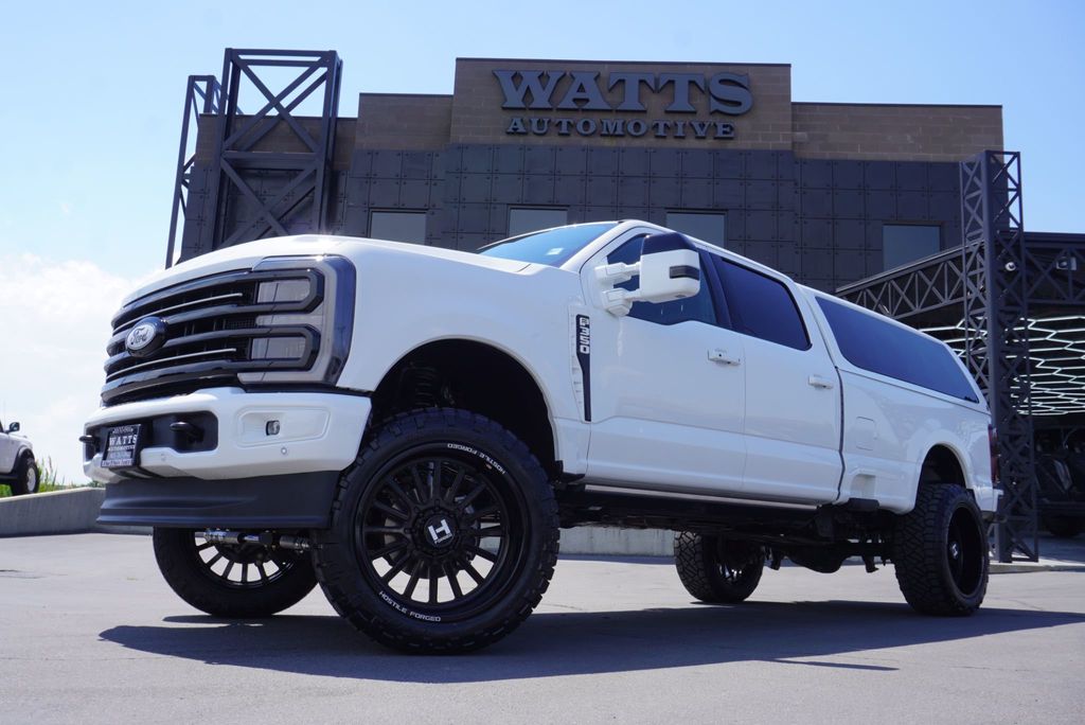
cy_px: 362
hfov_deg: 57.2
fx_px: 995
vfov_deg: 40.0
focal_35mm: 33
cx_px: 542
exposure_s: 1/125
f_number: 9
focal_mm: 22
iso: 100
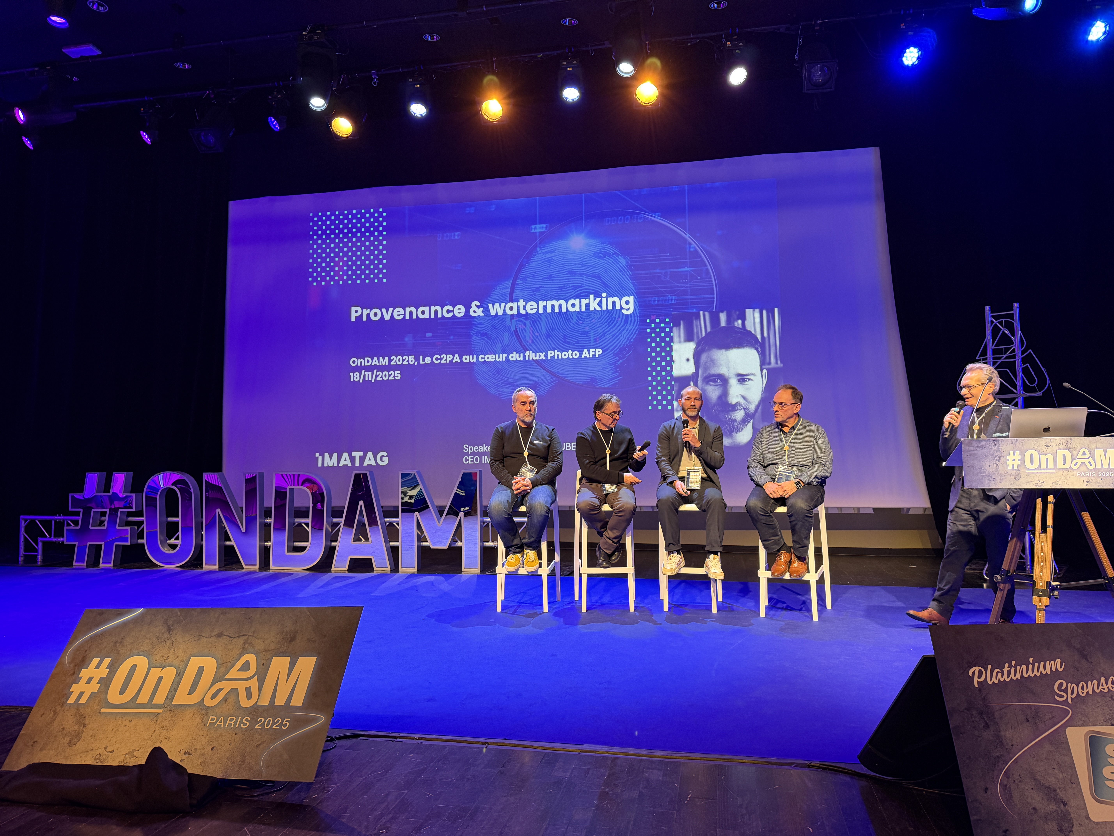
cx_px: 557
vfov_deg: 56.8
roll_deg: +0.8
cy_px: 418
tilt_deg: +1.9
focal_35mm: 24
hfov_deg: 71.6
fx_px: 772
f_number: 1.78
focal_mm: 6.76
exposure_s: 1/50
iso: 320
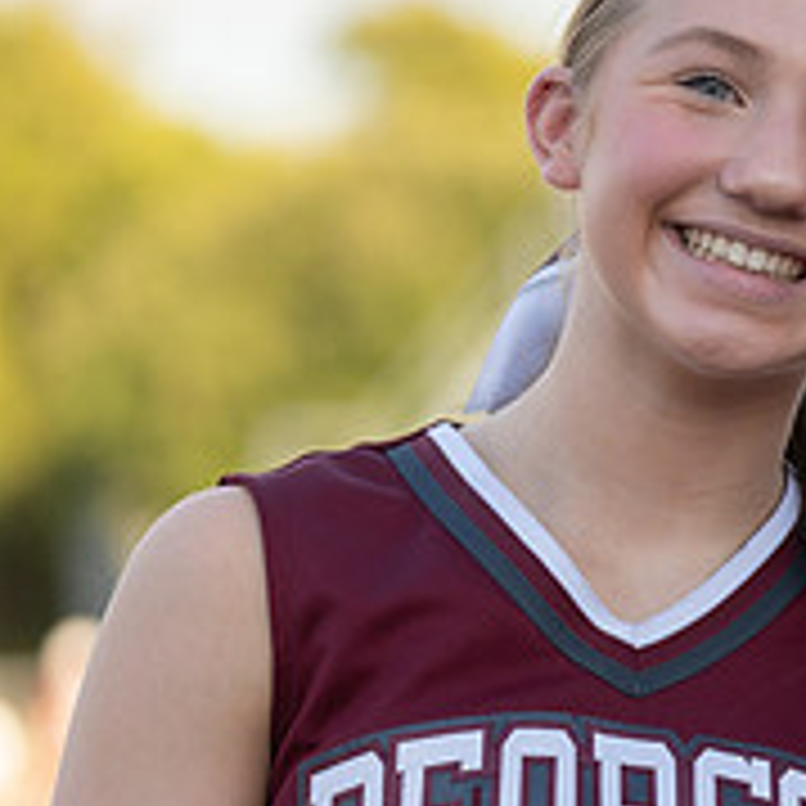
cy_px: 441
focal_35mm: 300
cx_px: 1141
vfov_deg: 5.8
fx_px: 7903
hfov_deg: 5.8
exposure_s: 1/320
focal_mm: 98
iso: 100
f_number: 2.8
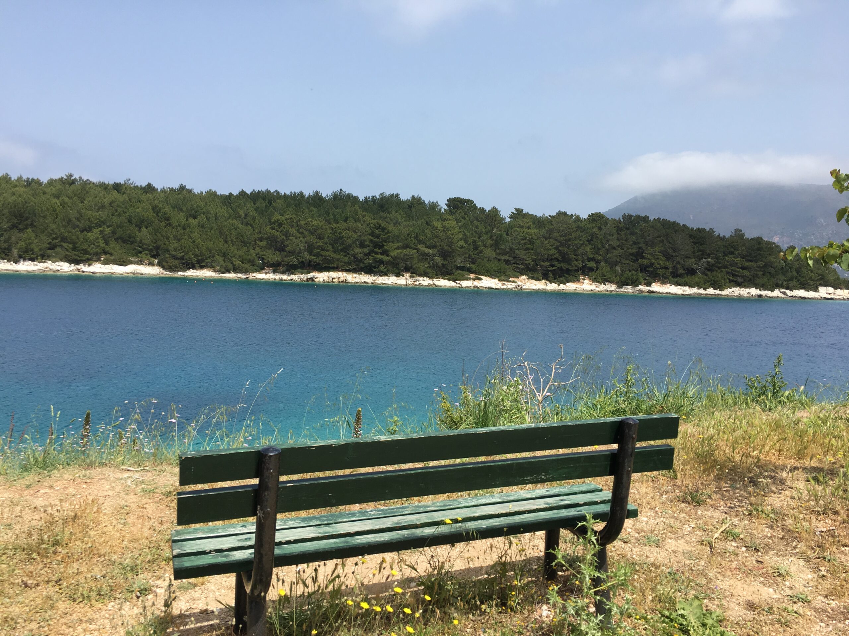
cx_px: 424
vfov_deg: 48.2
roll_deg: -1.7
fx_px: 711
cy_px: 318
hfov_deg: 61.7
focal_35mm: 29
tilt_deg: -4.8
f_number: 2.2
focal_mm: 4.15
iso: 25
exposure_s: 1/1282
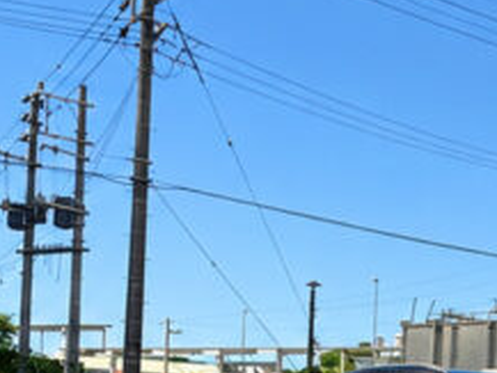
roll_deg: -1.5
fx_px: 948
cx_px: 561
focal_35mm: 66
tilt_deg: +0.7
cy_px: 426
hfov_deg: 26.7
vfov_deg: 21.0
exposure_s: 1/1033
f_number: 2.2
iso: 20
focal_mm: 2.22
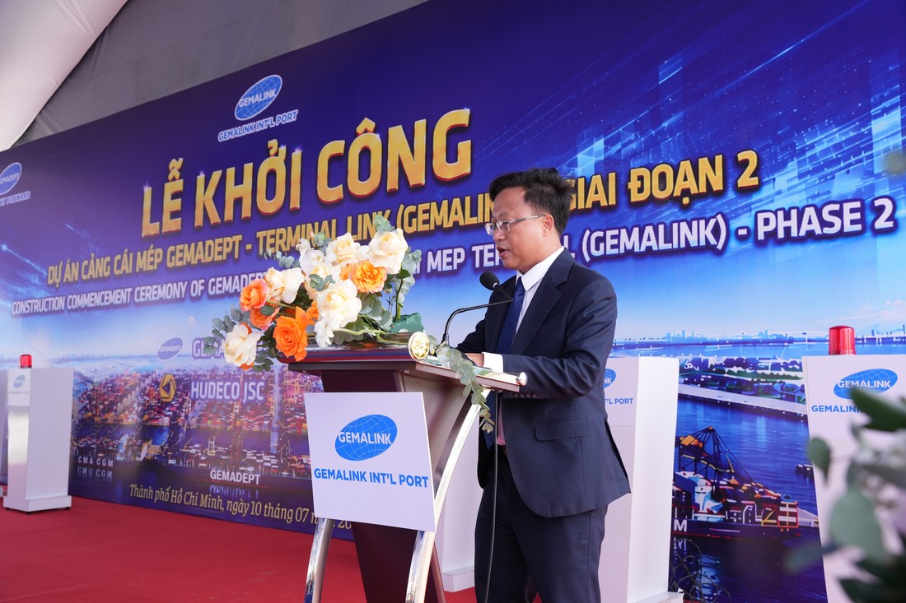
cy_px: 302
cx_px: 453
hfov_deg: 51.1
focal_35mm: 38
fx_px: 949
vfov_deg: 35.3
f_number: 6.3
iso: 500
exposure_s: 1/250
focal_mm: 37.7
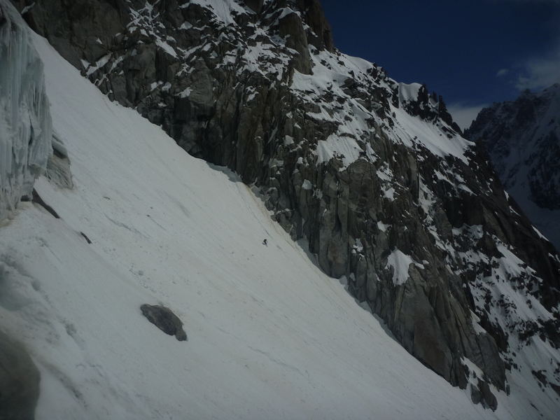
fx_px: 453
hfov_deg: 63.4
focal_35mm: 28
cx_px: 280
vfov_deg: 49.7
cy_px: 210
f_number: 10
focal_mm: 4.9
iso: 80
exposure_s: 1/1000
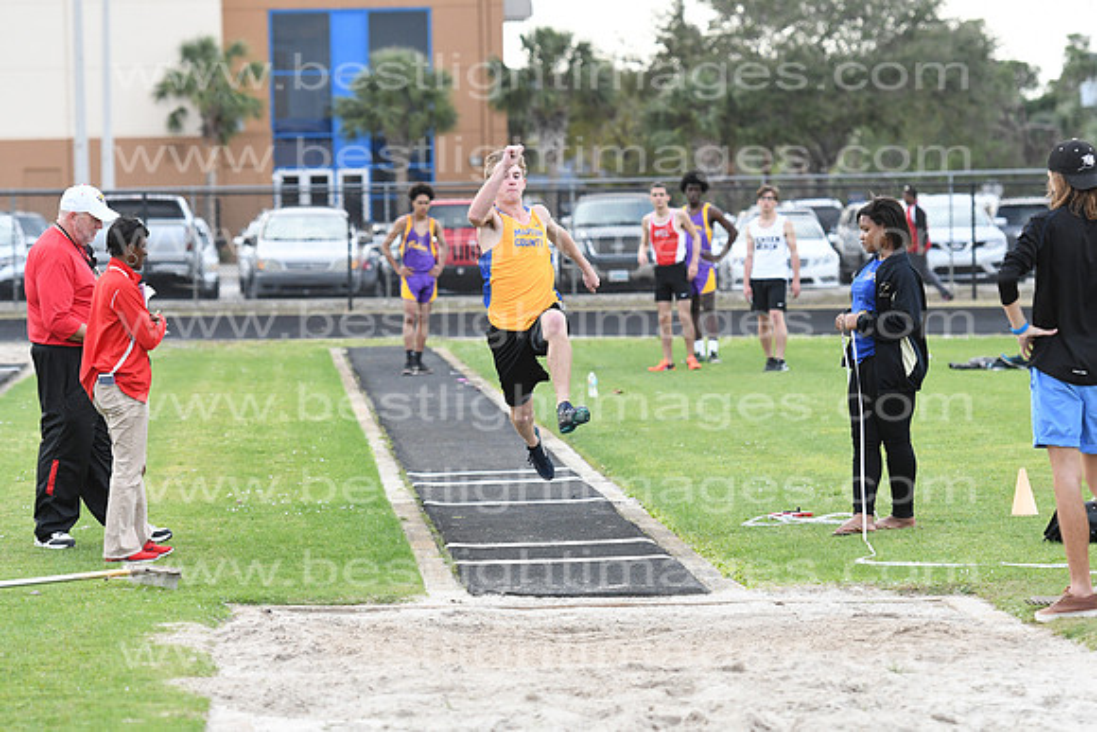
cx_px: 548
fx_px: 5486
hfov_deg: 11.4
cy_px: 366
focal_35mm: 180
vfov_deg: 7.6
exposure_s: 1/2000
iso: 1600
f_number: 4
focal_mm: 120
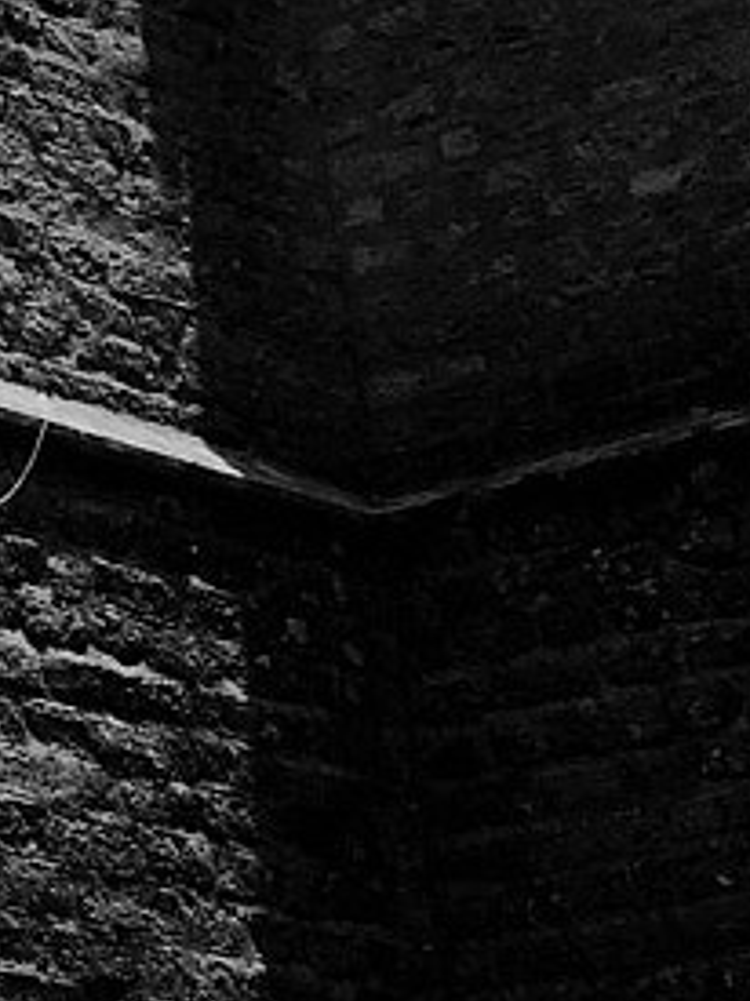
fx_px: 4886
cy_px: -1583
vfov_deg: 9.9
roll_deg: +1.4
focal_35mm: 169
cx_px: -830
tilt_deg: +37.2
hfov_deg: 8.3
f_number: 2.2
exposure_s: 1/442
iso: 25
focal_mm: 4.15
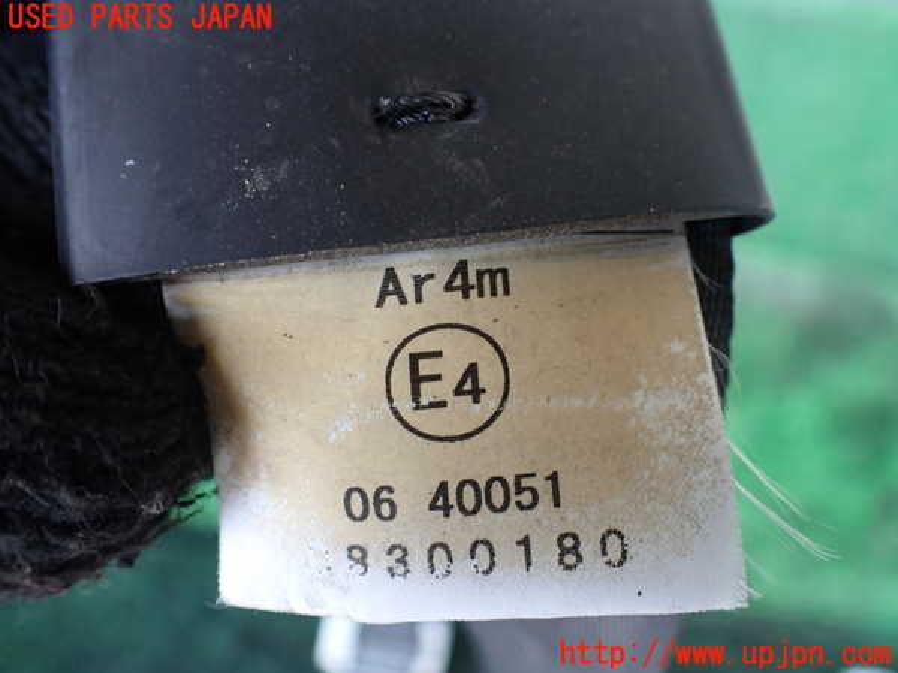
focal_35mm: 30
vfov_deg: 46.8
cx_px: 449
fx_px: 778
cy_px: 336
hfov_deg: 60.0
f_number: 2.3
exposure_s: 1/125
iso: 200
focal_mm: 5.4
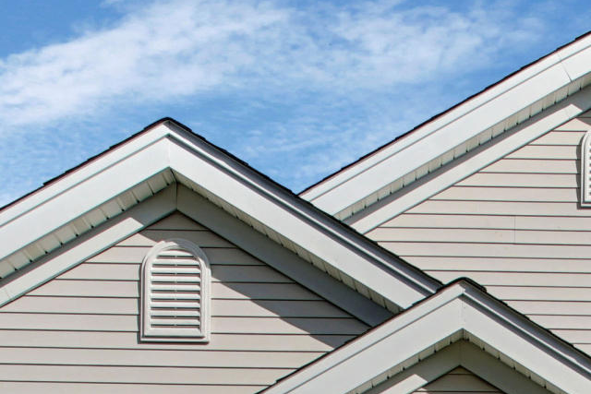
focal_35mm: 89
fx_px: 1461
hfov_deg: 22.2
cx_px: 558
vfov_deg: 13.4
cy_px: 757
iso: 100
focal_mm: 19
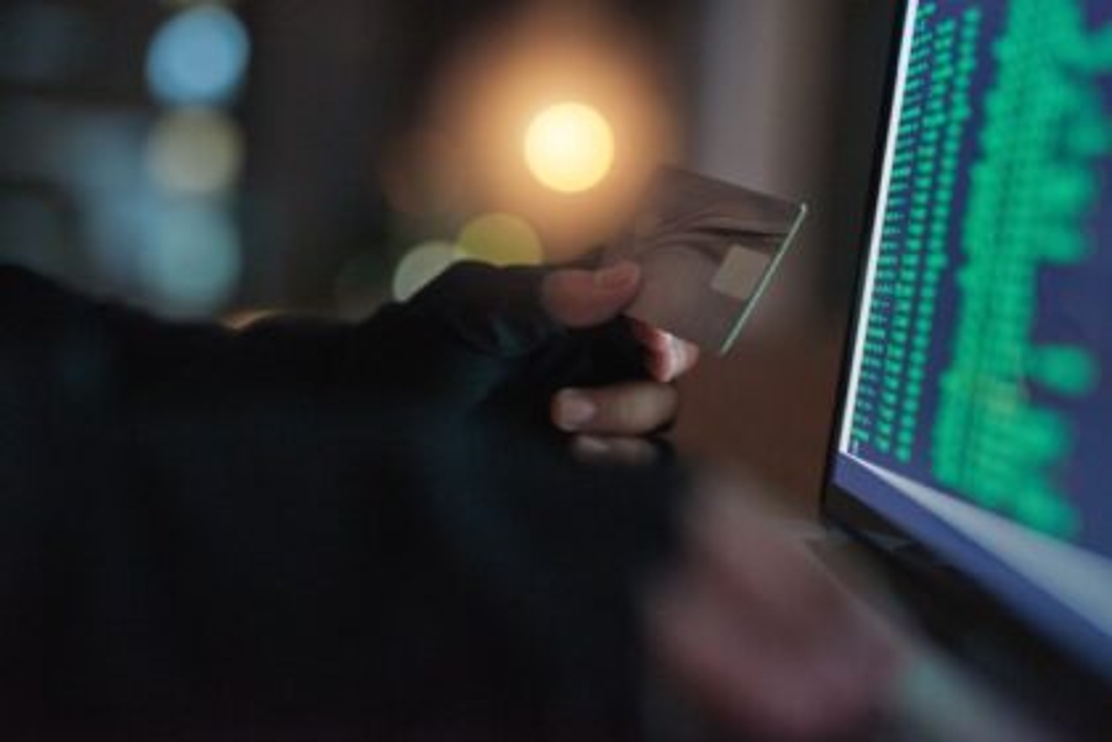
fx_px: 1544
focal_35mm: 50
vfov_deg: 27.0
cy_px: 371
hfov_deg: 39.6
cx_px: 556
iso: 2500
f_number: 1.8
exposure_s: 1/125
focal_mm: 50
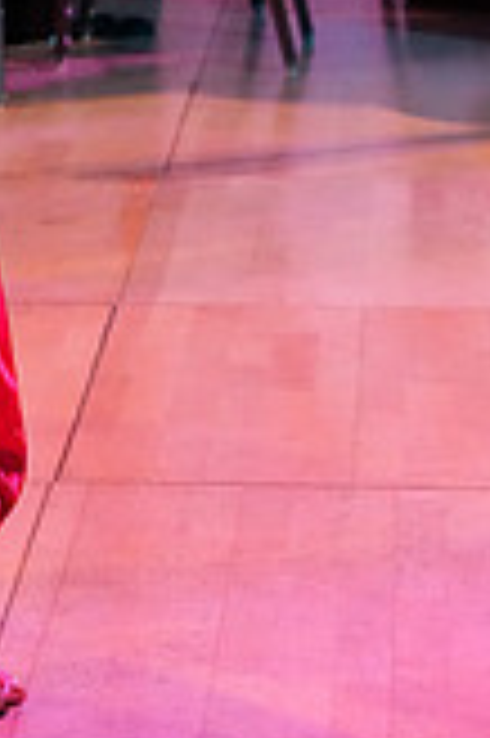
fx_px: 3621
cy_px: -270
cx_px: 214
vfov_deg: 11.3
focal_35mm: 177
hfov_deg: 7.7
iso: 6400
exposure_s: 1/200
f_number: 5
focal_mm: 50
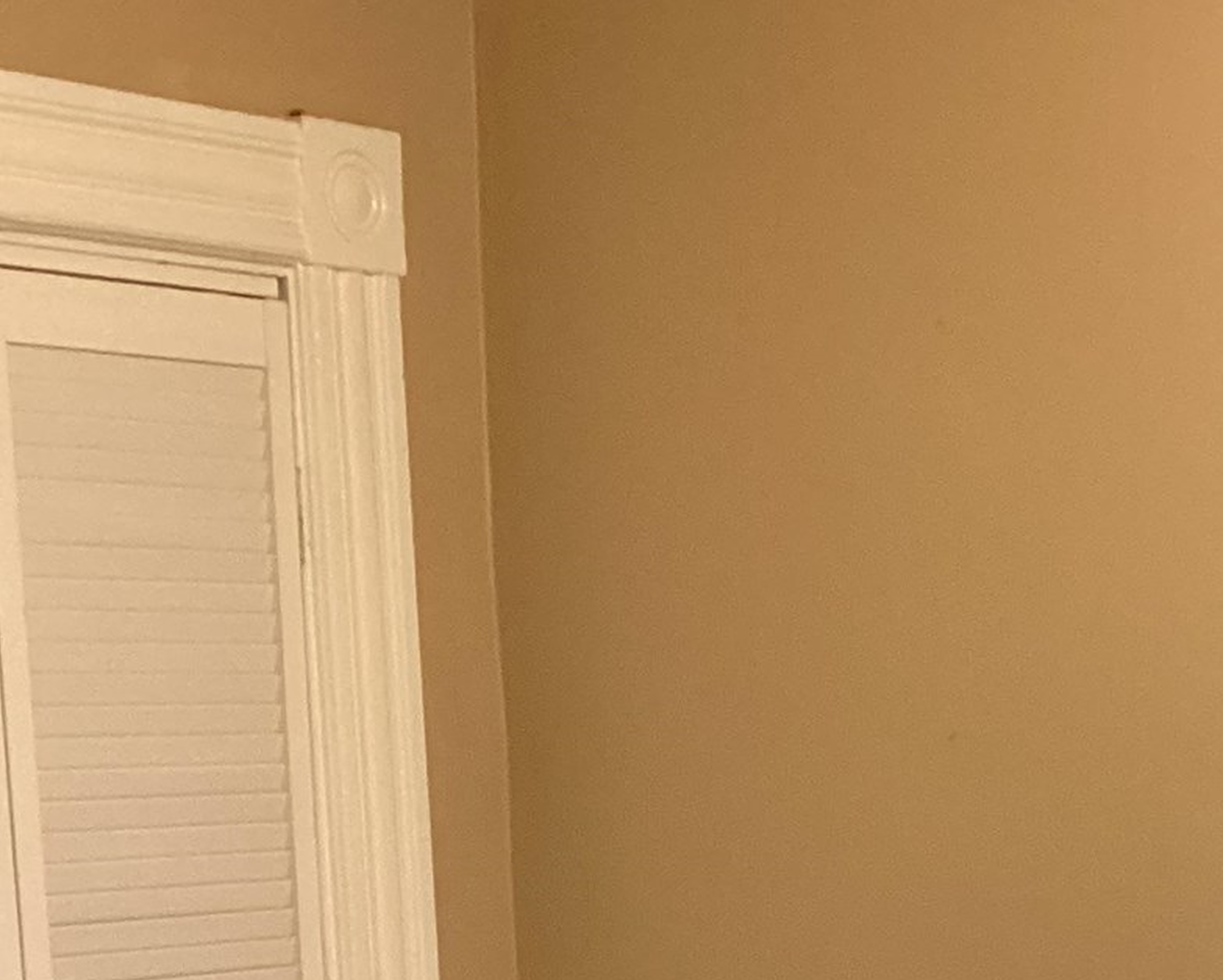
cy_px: 1550
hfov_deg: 21.0
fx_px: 3223
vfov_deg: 15.6
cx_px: 1100
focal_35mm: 89
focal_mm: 3.3
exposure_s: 1/40
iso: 250
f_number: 2.4
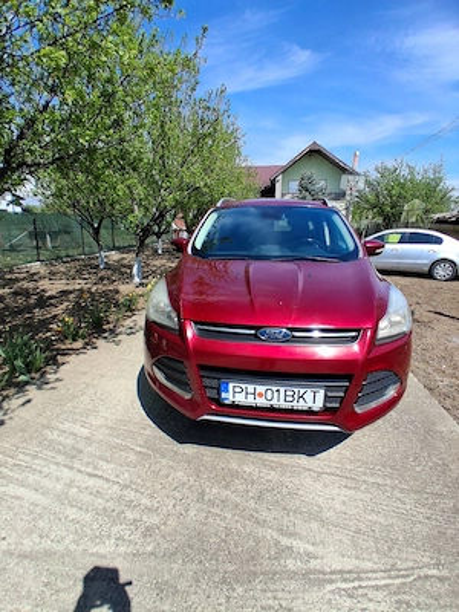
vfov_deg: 91.0
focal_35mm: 17
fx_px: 301
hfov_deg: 74.7
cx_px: 230
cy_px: 306
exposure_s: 1/1250
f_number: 2.2
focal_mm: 1.4
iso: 50
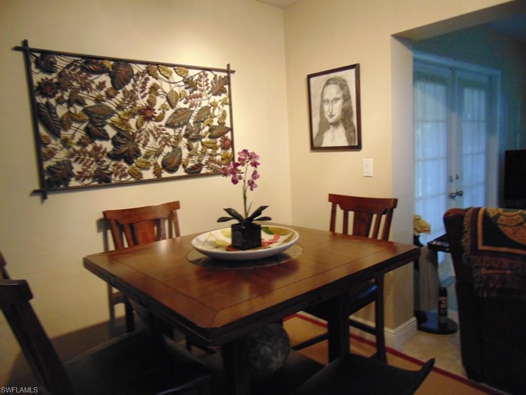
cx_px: 263
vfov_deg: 54.9
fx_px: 380
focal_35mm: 25
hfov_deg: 69.4
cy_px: 198
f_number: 3
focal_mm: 4.5
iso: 400
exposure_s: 1/30
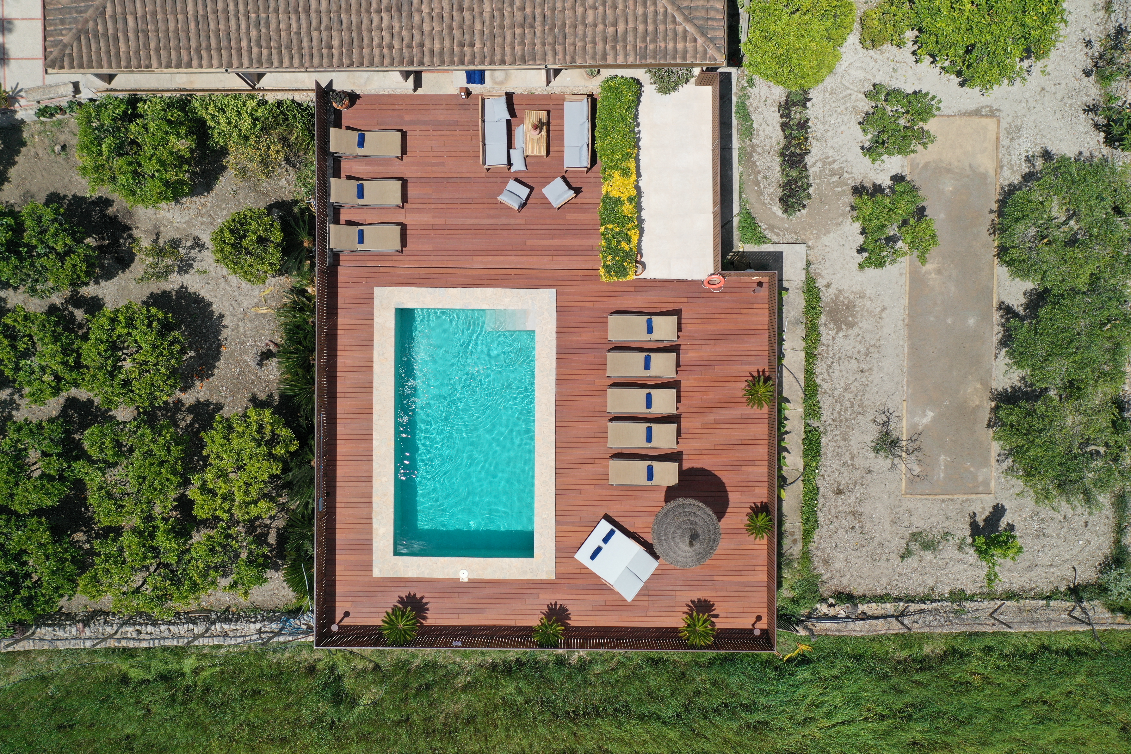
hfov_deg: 65.5
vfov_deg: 46.4
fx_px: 880
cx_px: 566
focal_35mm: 28
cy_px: 377
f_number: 4
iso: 100
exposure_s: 1/40
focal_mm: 10.26
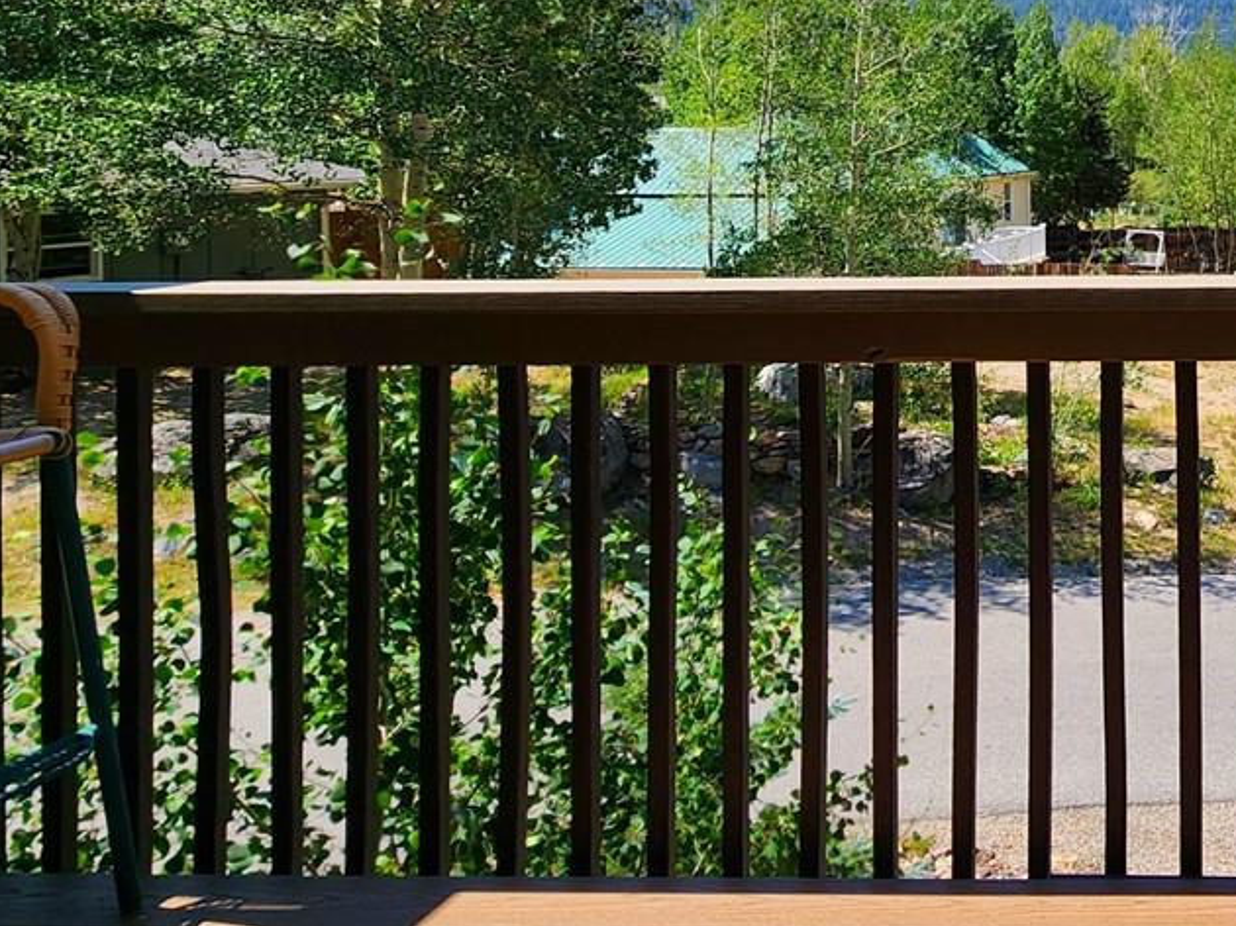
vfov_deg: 40.7
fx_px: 1178
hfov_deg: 42.3
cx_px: 1390
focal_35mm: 33
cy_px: 156
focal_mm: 2.2
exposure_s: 1/1429
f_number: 2.2
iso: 50
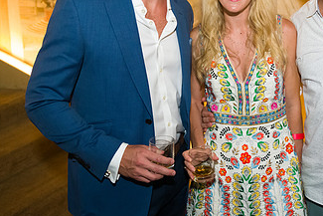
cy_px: 40
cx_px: 242
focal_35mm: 50
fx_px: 449
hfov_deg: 38.6
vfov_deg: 26.5
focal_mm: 28
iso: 3200
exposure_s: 1/100
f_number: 3.2
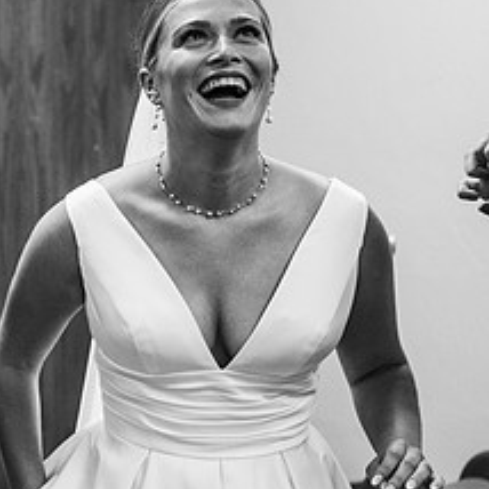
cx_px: -239
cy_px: 211
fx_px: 1710
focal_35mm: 107
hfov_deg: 15.1
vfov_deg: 16.3
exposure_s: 1/320
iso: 2000
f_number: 3.2
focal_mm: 37
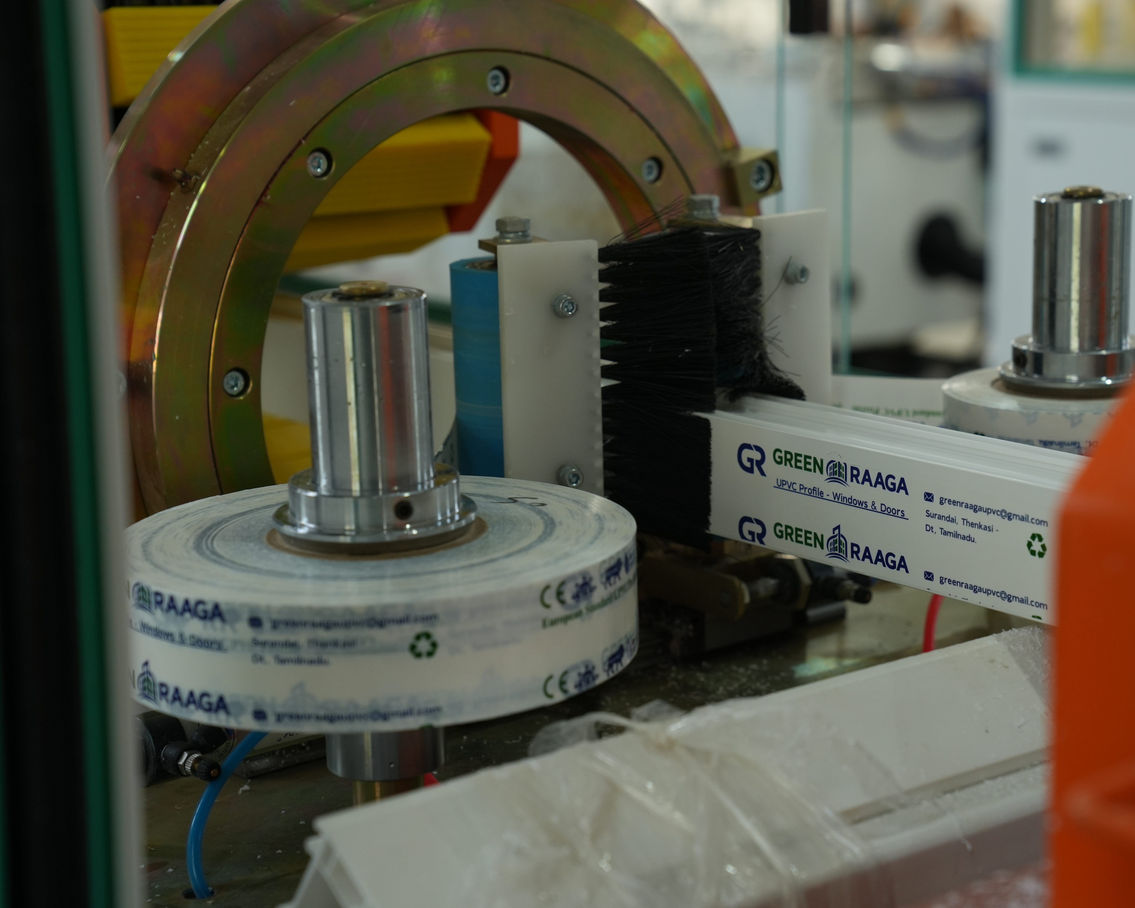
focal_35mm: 75
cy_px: 453
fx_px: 2519
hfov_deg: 25.3
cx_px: 688
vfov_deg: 20.4
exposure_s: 1/80
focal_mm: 64
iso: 800
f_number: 4.5
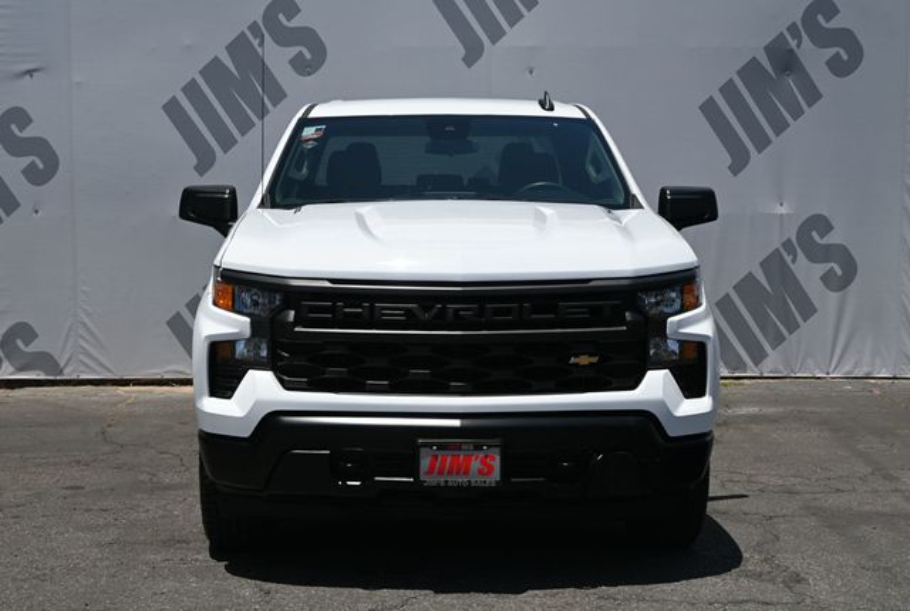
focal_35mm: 58
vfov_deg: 23.3
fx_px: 1482
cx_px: 455
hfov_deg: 34.1
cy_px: 306
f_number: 6.3
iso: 100
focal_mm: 39
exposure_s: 1/320
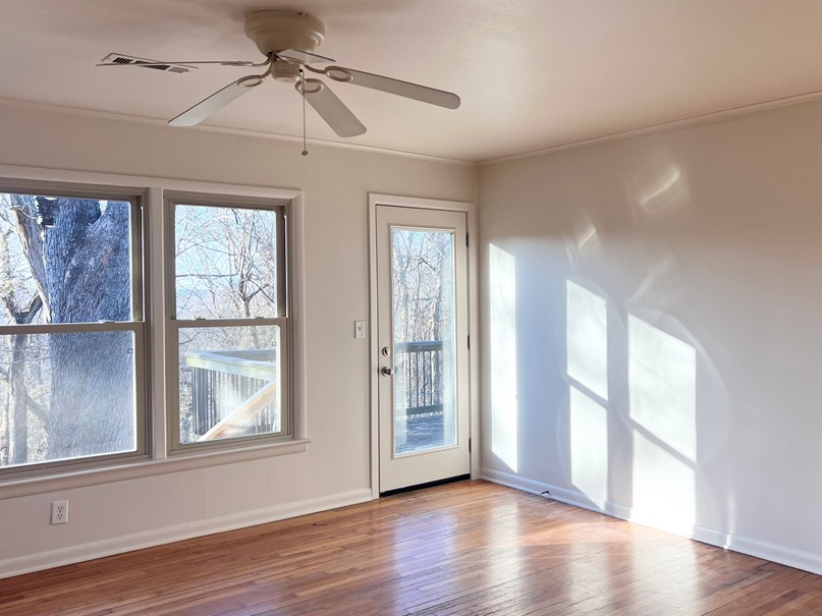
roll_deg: +0.6
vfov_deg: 42.9
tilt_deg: -0.8
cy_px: 297
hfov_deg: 54.8
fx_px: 784
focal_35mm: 33
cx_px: 505
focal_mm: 5.7
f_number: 1.5
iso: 40
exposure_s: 1/214
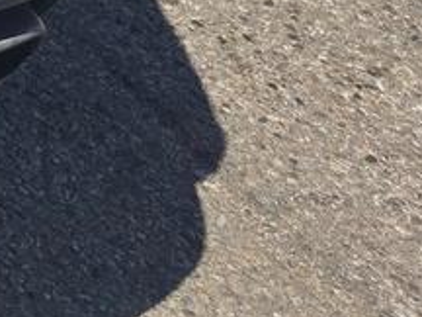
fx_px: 1658
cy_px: -581
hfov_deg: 10.8
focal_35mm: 136
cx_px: -776
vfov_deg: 9.1
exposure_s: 1/7944
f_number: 1.7
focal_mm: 6.3
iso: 64
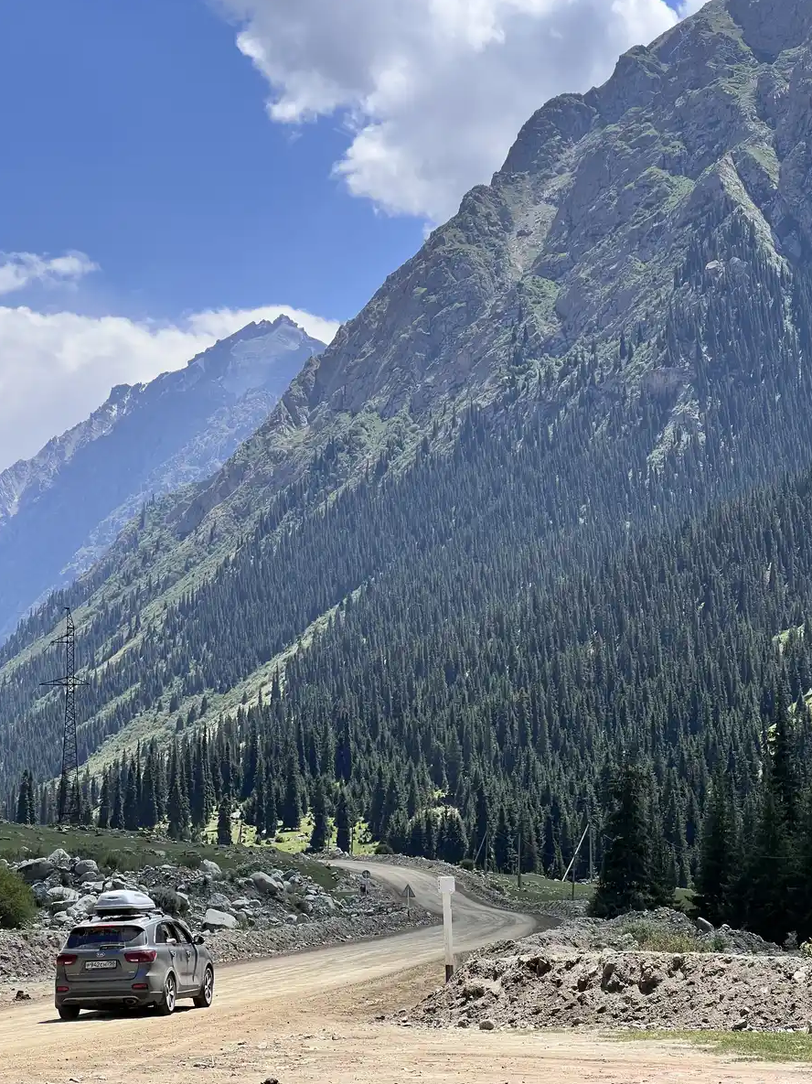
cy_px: 544
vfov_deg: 25.0
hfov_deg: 18.9
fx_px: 2441
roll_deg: +1.7
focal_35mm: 78
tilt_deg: +9.6
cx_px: 407
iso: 32
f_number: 2.8
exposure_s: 1/758
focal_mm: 9
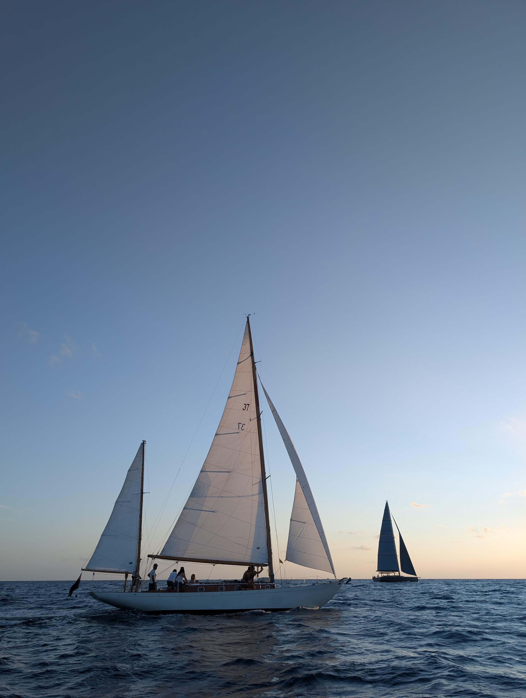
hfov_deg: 56.9
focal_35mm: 24
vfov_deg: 71.5
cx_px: 263
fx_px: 485
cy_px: 349
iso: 23
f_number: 1.68
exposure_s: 1/604
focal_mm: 6.9
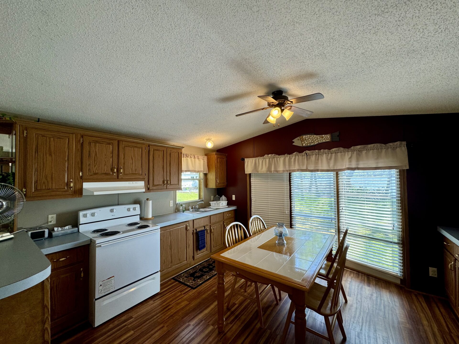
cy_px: 172
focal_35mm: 14
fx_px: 186
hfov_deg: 102.1
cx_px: 230
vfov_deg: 85.7
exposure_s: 1/120
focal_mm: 2.22
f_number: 2.2
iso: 100
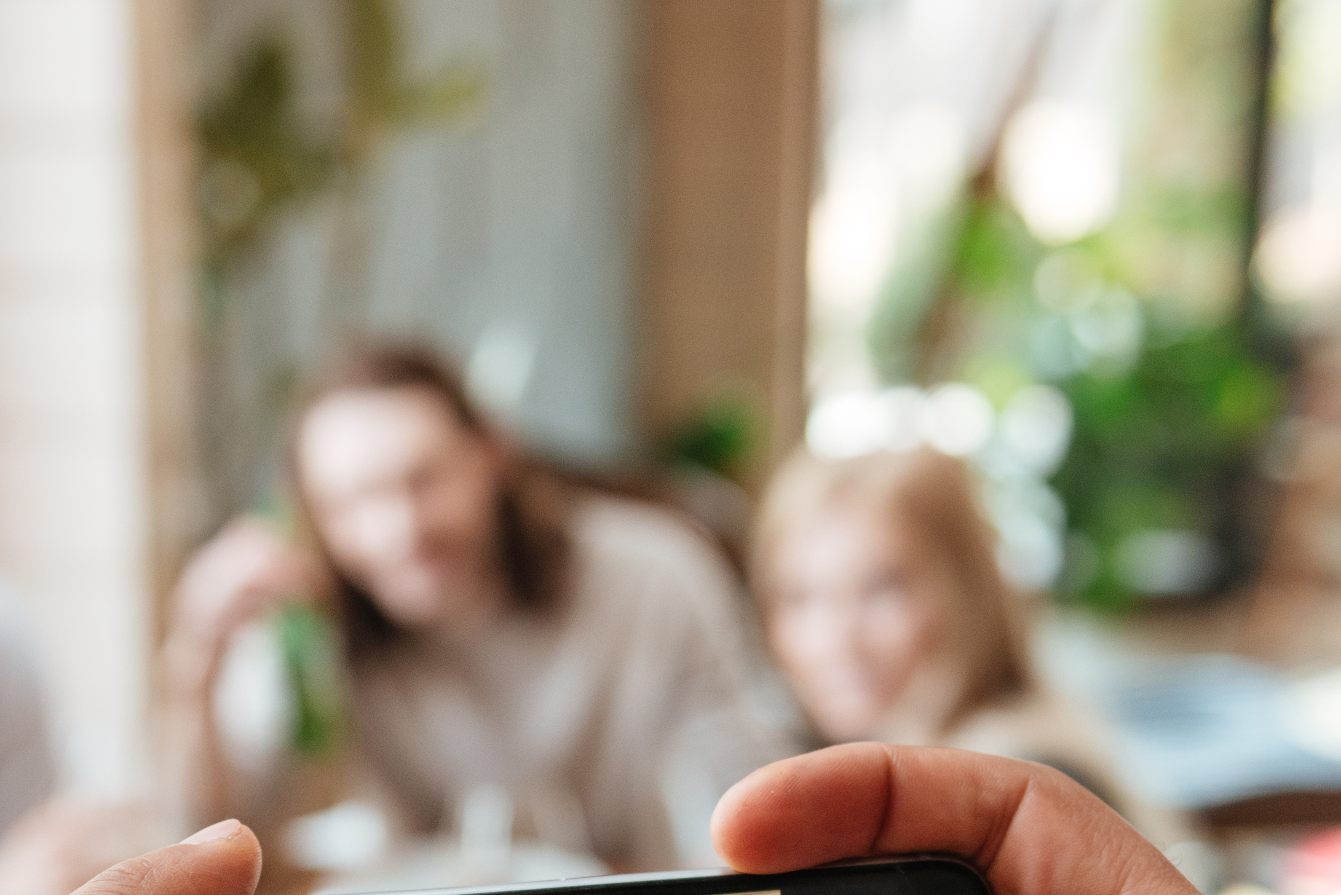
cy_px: 828
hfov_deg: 27.0
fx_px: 2757
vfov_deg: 18.1
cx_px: 364
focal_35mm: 74
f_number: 3.2
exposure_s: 1/125
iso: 800
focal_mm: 32
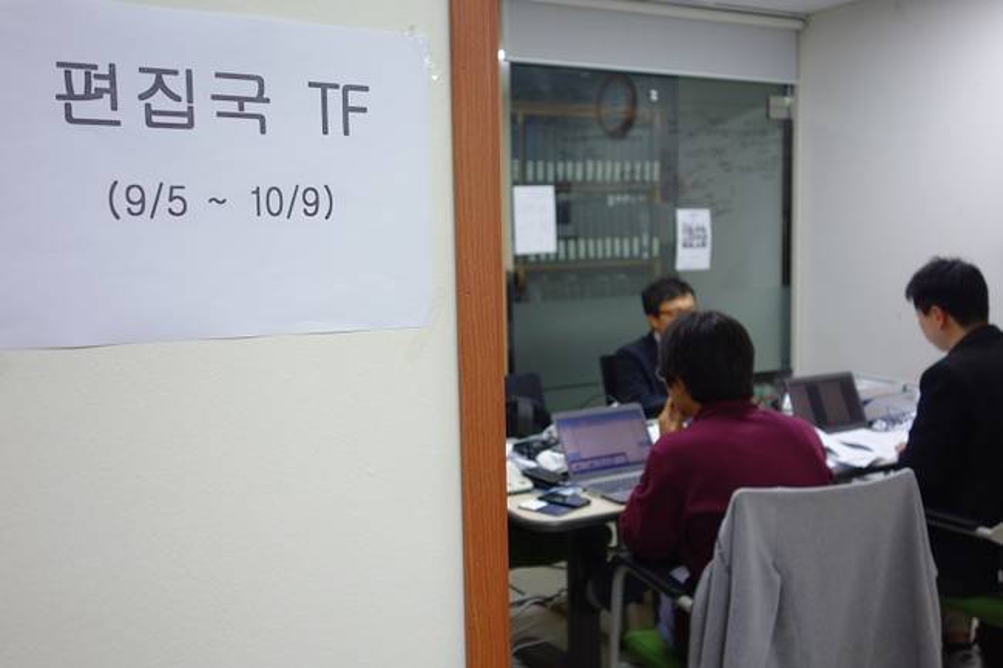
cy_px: 334
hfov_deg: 55.8
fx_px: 947
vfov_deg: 38.9
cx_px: 502
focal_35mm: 34
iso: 160
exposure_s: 1/40
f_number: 2.8
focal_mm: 12.78
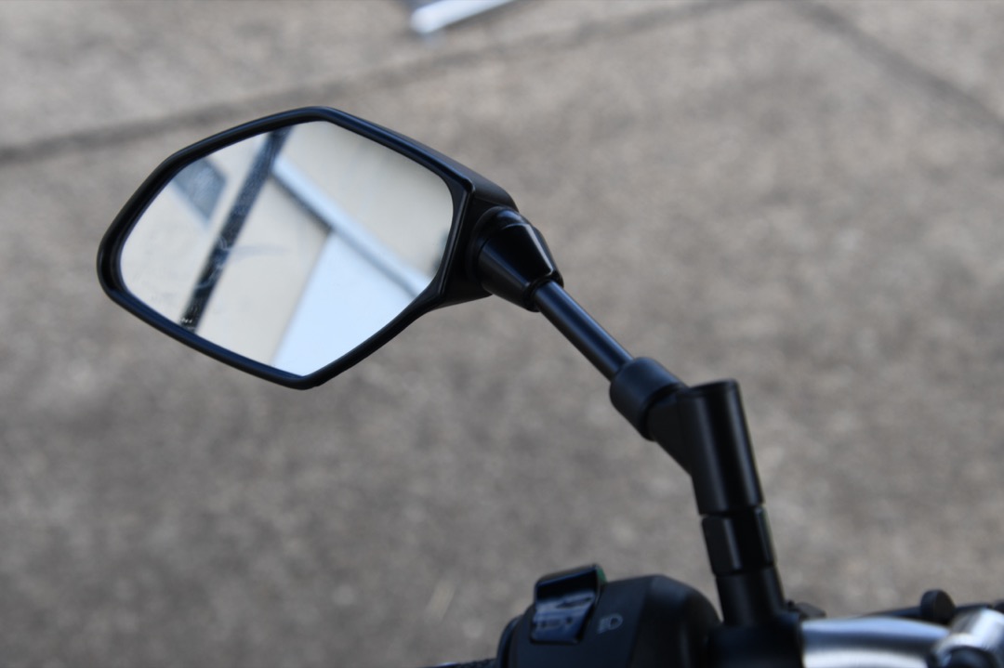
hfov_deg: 23.4
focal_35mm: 87
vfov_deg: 15.7
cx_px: 502
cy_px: 334
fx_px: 2425
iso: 100
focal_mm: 58
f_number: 5.6
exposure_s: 1/160
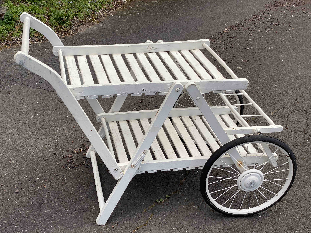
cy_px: 116
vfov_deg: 28.0
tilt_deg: -32.5
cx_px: 156
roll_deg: +3.5
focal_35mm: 52
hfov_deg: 36.8
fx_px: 467
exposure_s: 1/294
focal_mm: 6
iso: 20
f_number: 2
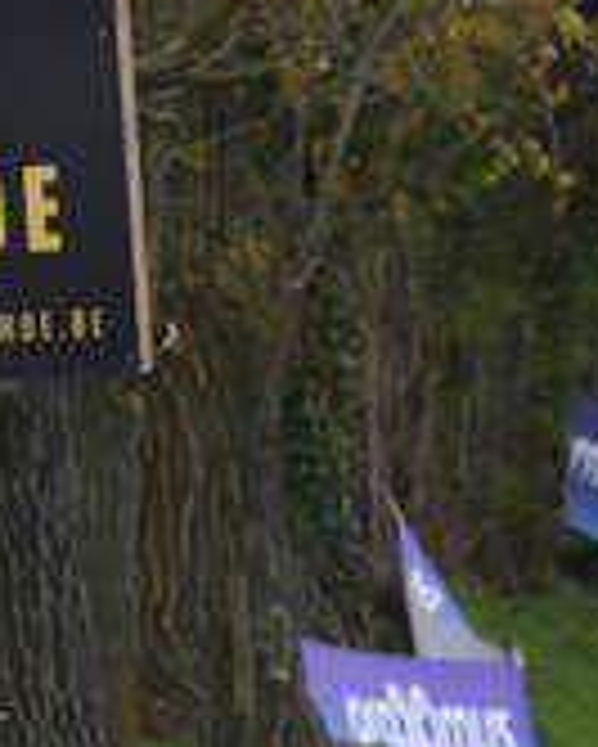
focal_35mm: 637
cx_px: 1416
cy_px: 956
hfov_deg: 2.4
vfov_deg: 3.0
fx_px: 14080
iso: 800
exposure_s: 1/500
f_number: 9
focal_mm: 110
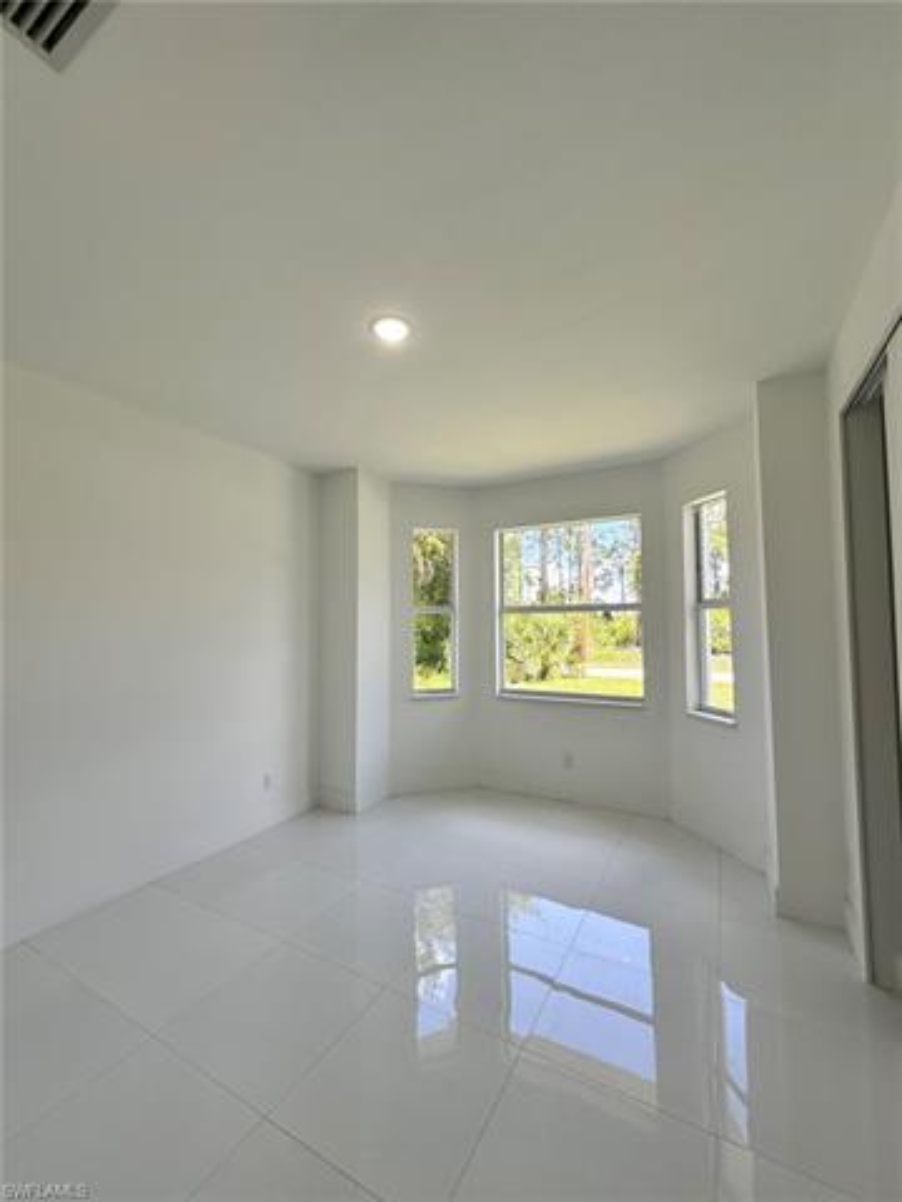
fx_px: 486
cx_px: 451
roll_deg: +0.0
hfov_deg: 85.7
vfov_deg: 102.1
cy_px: 601
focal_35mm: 14
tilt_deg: +3.2
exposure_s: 1/156
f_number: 2.2
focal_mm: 2.22
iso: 40
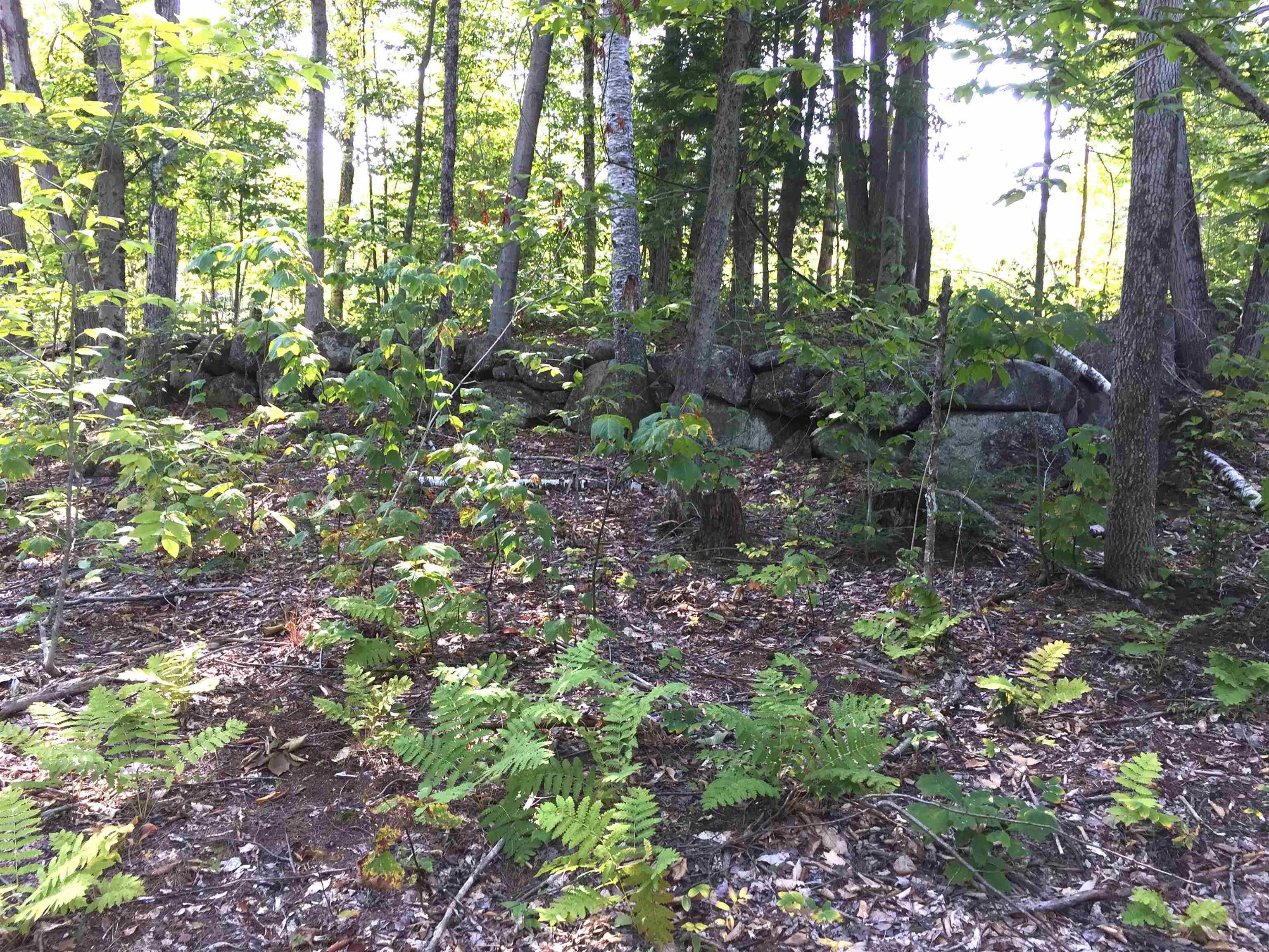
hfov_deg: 61.7
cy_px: 476
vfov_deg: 48.2
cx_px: 634
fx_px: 1063
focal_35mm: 29
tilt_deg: -0.7
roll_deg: -4.0
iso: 32
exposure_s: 1/120
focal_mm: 4.15
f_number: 2.2
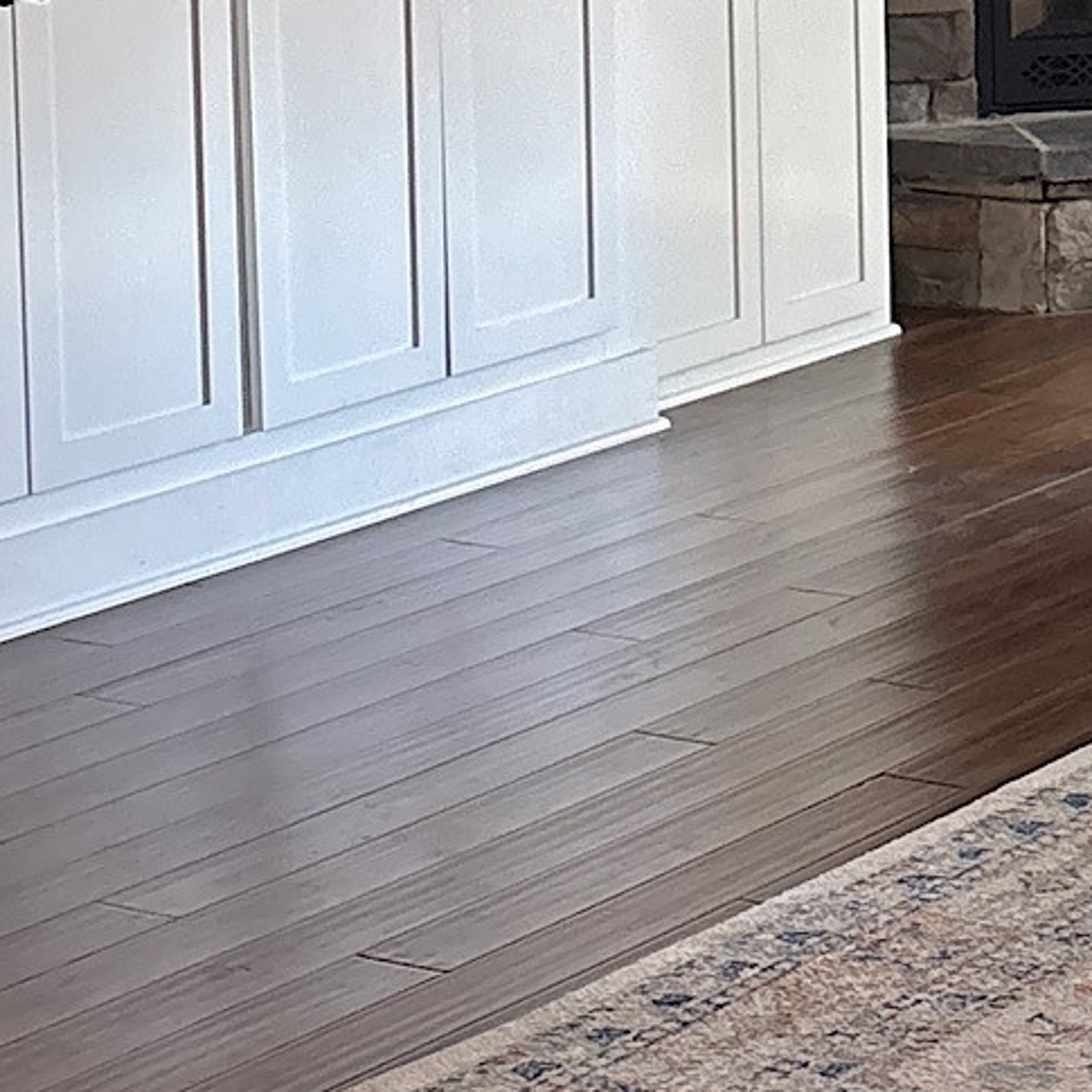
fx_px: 3248
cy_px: 45
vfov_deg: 18.7
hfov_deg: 17.5
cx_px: 1545
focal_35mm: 91
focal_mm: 5.96
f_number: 1.6
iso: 160
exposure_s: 1/60
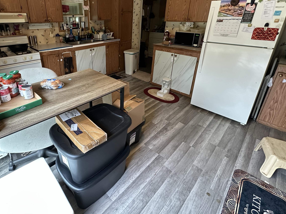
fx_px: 157
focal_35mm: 19
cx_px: 111
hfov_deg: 83.3
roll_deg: +0.3
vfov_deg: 67.2
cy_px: 76
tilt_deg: -21.2
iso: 320
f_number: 2.2
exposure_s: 1/60
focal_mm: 2.22
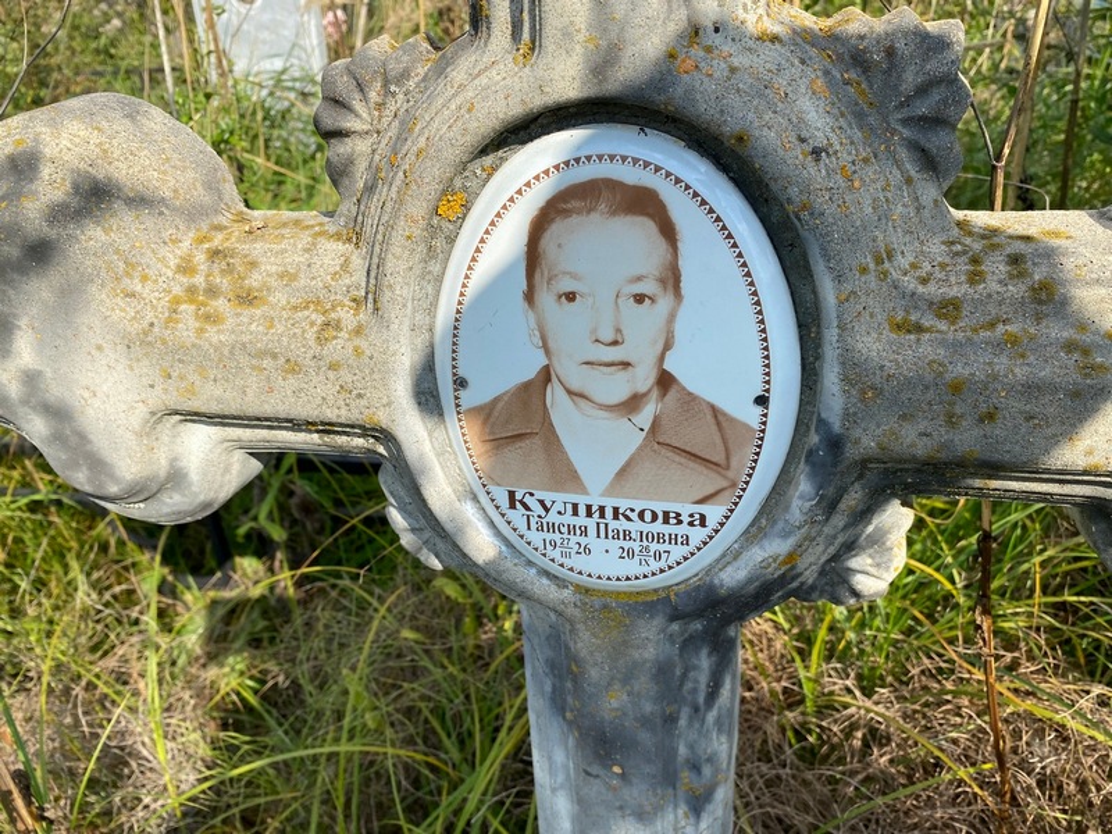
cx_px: 556
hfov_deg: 67.3
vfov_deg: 53.1
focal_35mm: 26
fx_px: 835
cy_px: 417
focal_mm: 4.25
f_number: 1.8
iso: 32
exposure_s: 1/2222
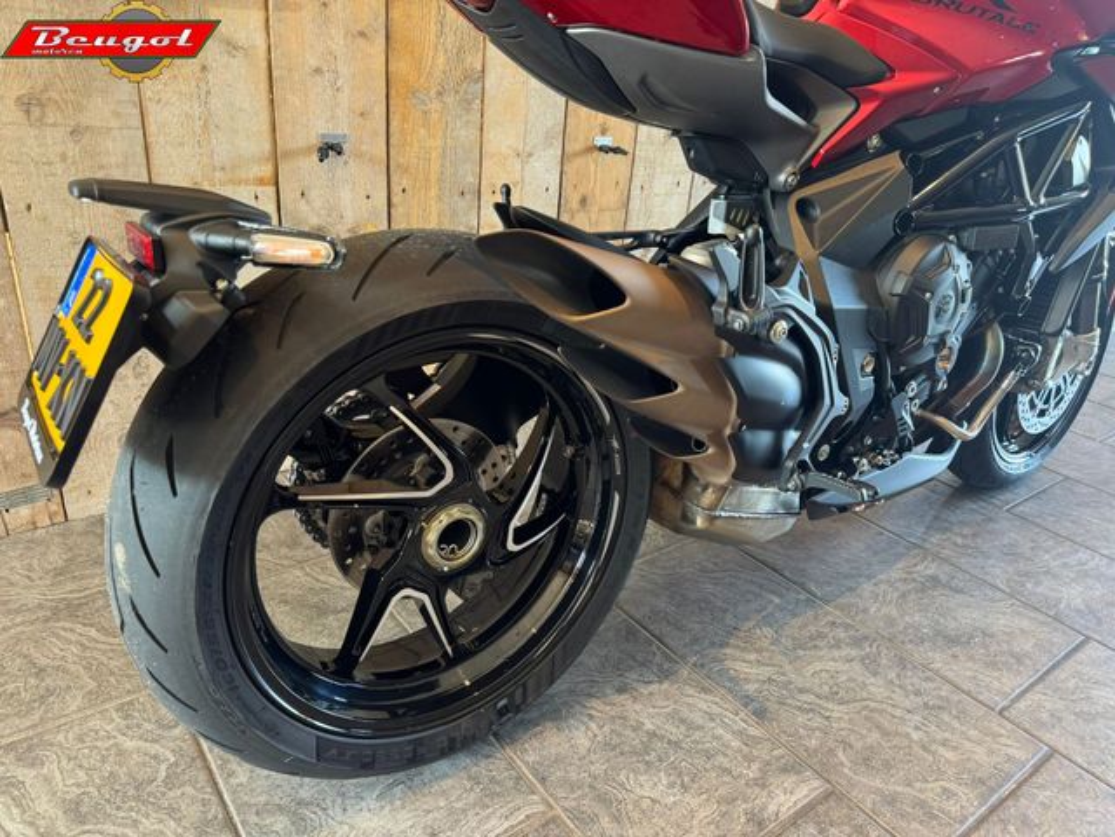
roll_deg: -3.9
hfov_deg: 71.6
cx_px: 558
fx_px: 773
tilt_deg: -23.4
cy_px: 418
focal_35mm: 24
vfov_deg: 56.8
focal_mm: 6.76
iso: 200
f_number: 1.78
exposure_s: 1/50
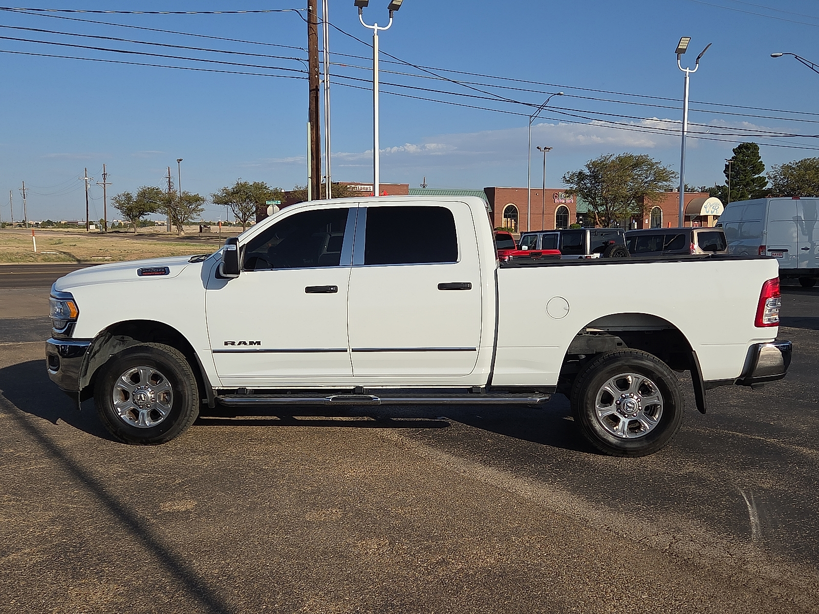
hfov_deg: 52.6
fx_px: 828
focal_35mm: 35
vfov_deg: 40.7
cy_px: 307
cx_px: 410
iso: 71
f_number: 1.8
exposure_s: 1/10000
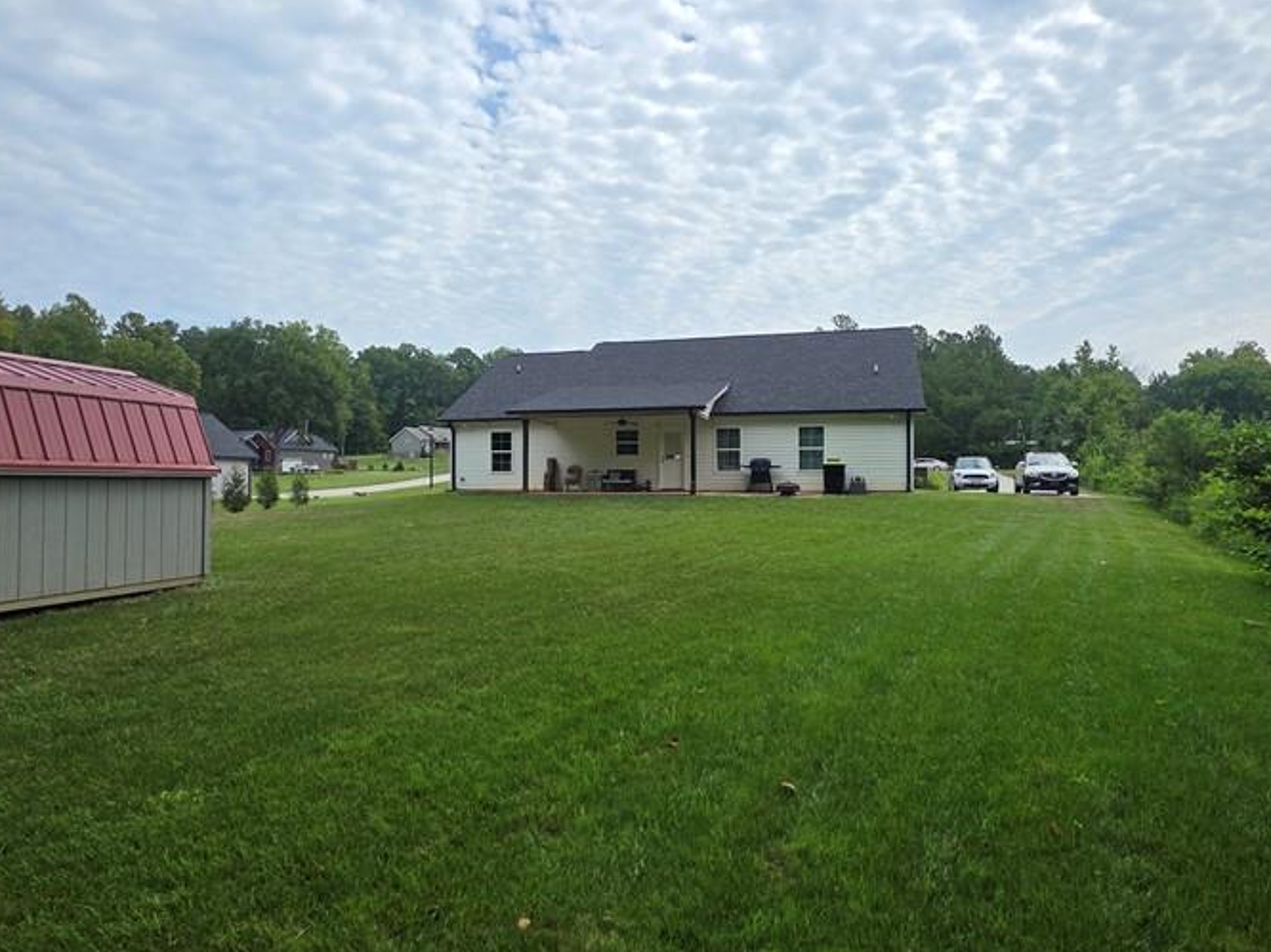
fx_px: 734
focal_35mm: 20
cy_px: 481
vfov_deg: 65.9
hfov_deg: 81.8
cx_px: 649
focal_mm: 2.2
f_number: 1.9
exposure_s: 1/1994
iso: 40
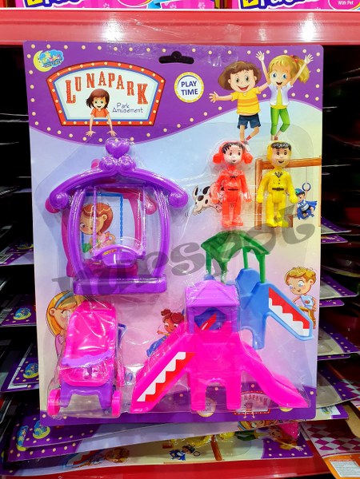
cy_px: 240
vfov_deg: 67.3
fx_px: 361
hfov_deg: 53.1
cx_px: 180
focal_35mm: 26
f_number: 2.4
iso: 250
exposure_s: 1/50
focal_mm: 4.32
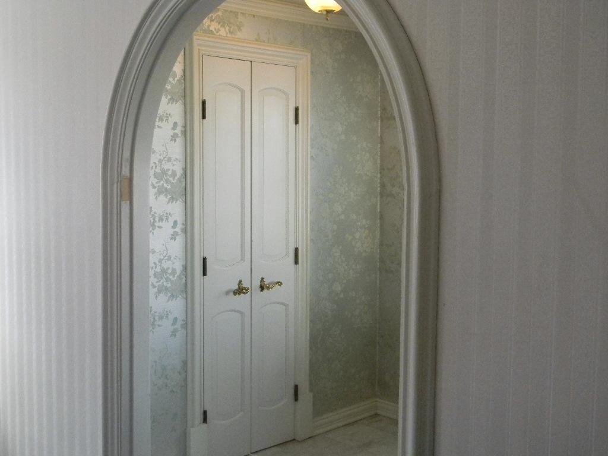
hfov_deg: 45.8
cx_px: 304
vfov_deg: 35.1
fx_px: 720
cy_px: 228
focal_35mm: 41
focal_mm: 7.3
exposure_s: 1/29
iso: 200
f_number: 3.8
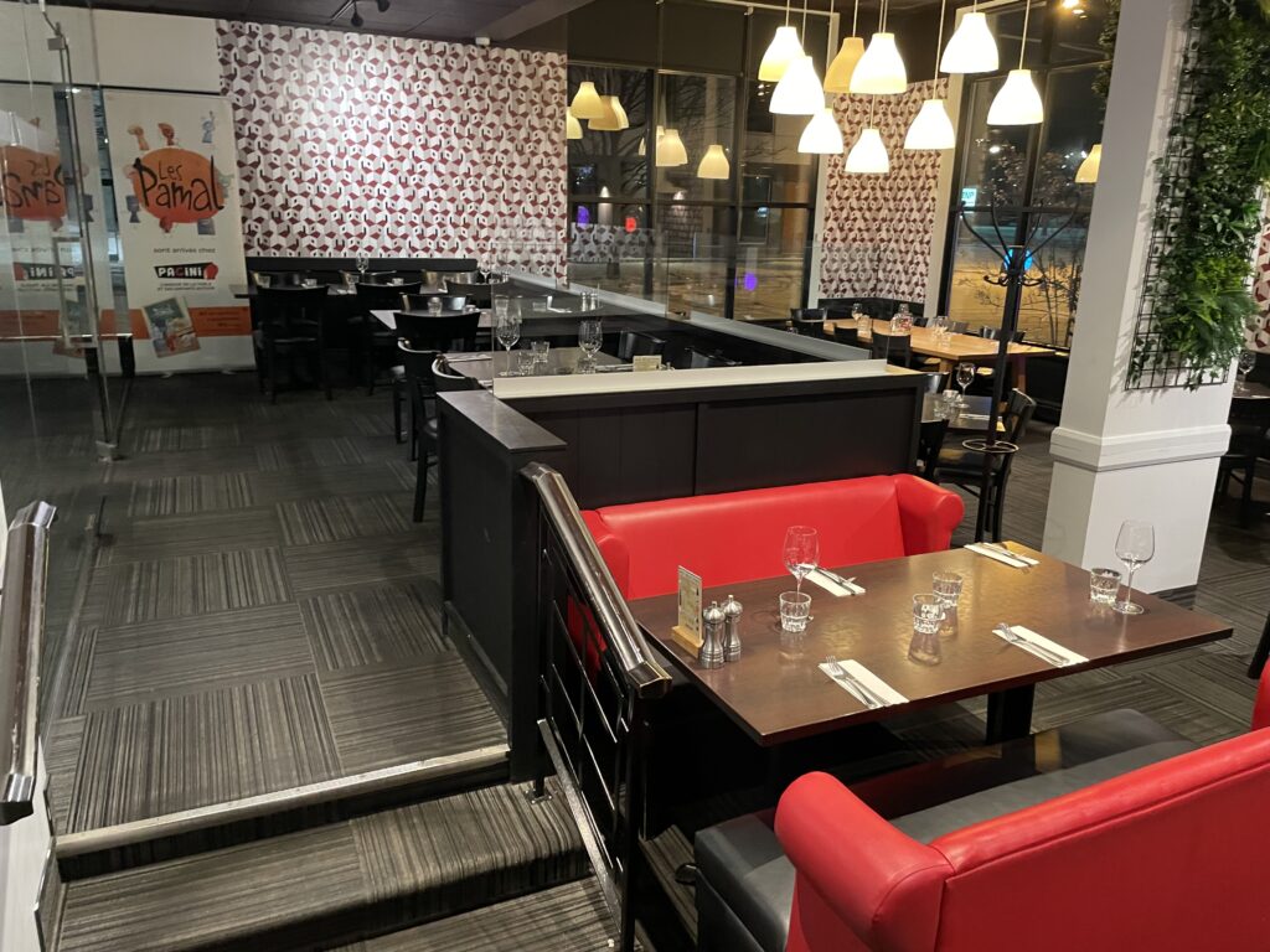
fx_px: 954
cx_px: 635
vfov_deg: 53.1
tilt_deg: -15.2
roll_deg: -1.8
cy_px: 476
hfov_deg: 67.3
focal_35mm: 26
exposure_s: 1/40
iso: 500
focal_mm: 4.2
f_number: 1.6
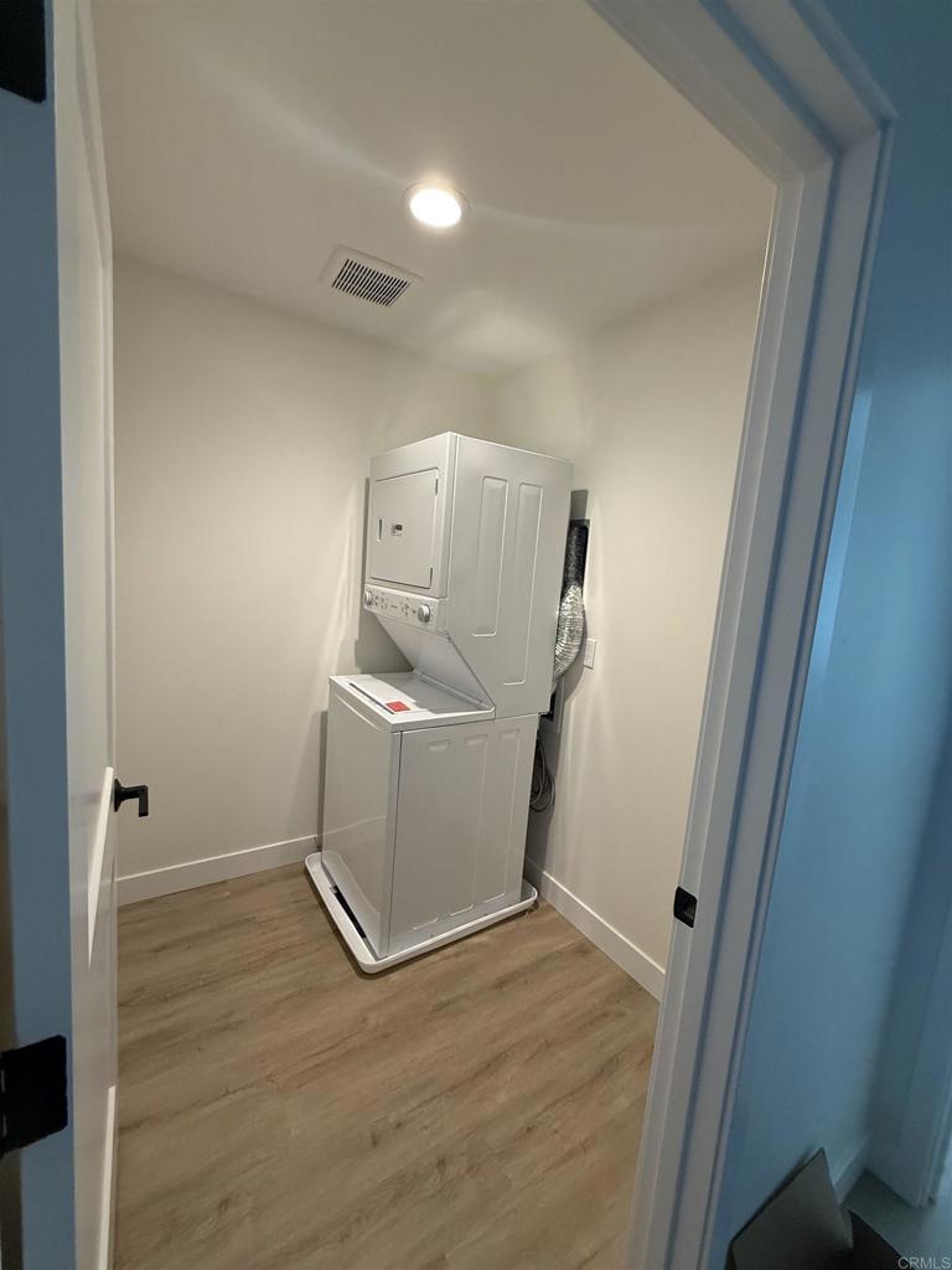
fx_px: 513
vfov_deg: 102.1
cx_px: 476
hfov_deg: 85.7
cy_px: 635
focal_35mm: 14
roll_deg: -6.3
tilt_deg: -8.3
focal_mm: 2.22
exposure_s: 1/120
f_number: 2.2
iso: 250
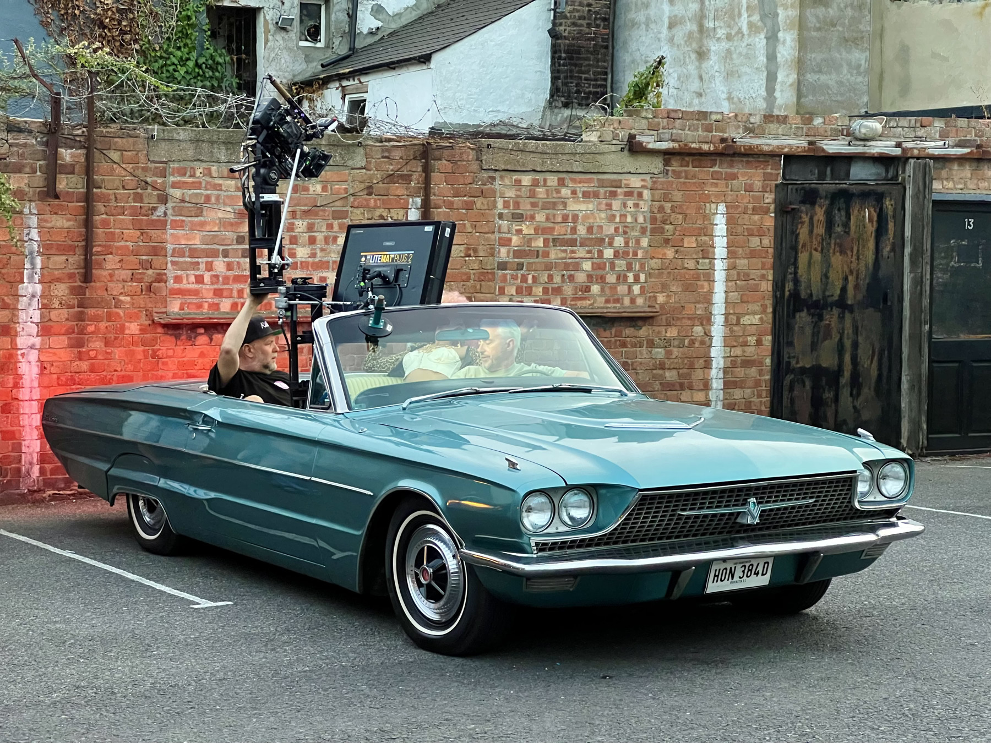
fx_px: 2204
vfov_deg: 19.1
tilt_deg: -3.5
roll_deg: -0.5
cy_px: 372
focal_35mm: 77
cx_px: 496
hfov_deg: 25.3
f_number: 2.8
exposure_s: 1/41
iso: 800
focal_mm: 9
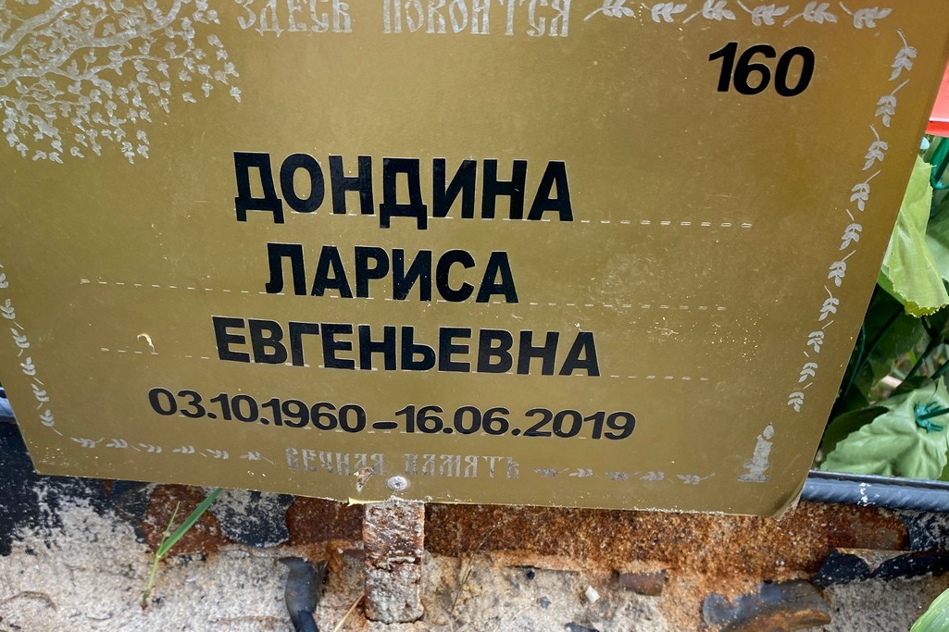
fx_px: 1001
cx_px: 432
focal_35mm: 38
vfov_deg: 34.6
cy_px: 443
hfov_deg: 50.6
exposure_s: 1/380
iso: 32
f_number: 1.8
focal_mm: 4.25
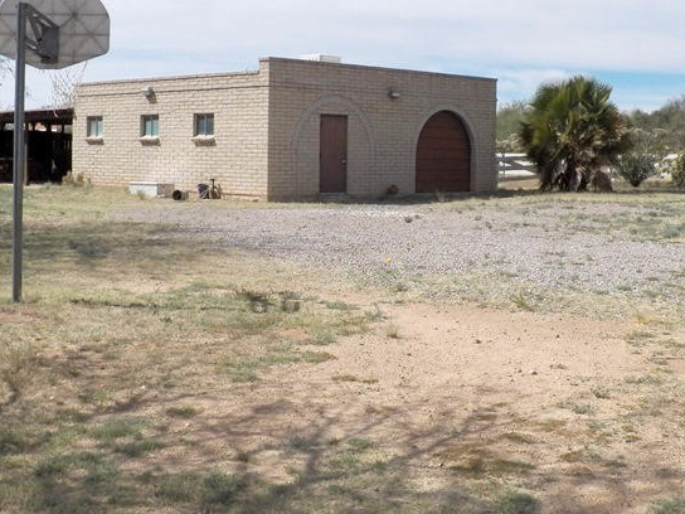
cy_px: 180
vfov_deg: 25.6
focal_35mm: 57
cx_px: 302
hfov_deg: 33.7
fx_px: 1128
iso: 125
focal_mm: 5.5
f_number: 4.5
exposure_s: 1/2000
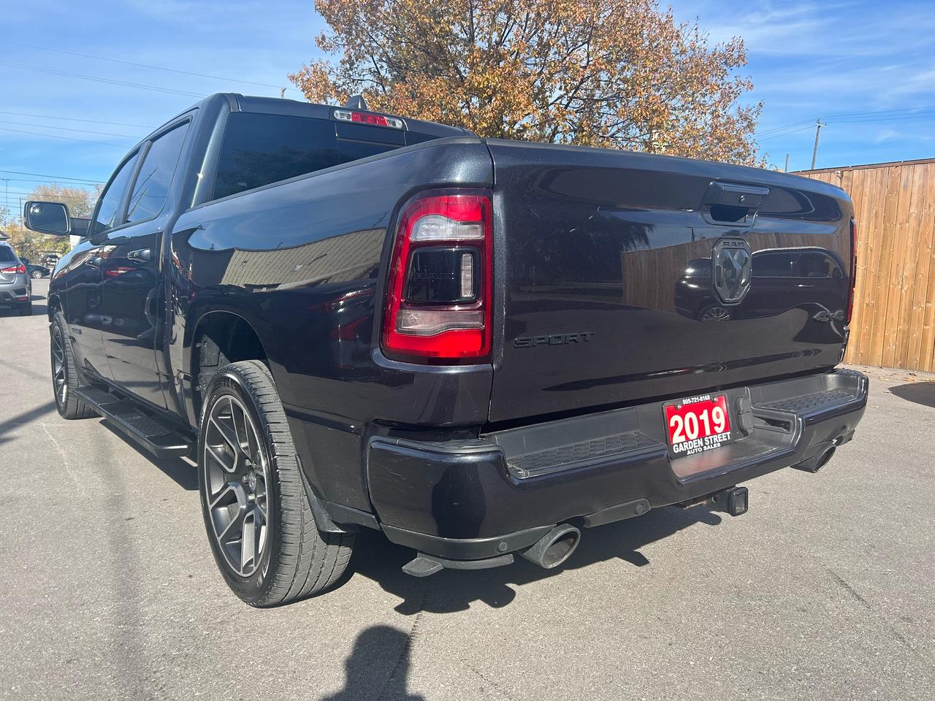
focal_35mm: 26
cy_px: 350
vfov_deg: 53.1
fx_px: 702
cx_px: 468
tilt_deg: -6.0
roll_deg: -0.4
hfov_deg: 67.3
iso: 50
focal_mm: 5.7
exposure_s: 1/1838
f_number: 1.5
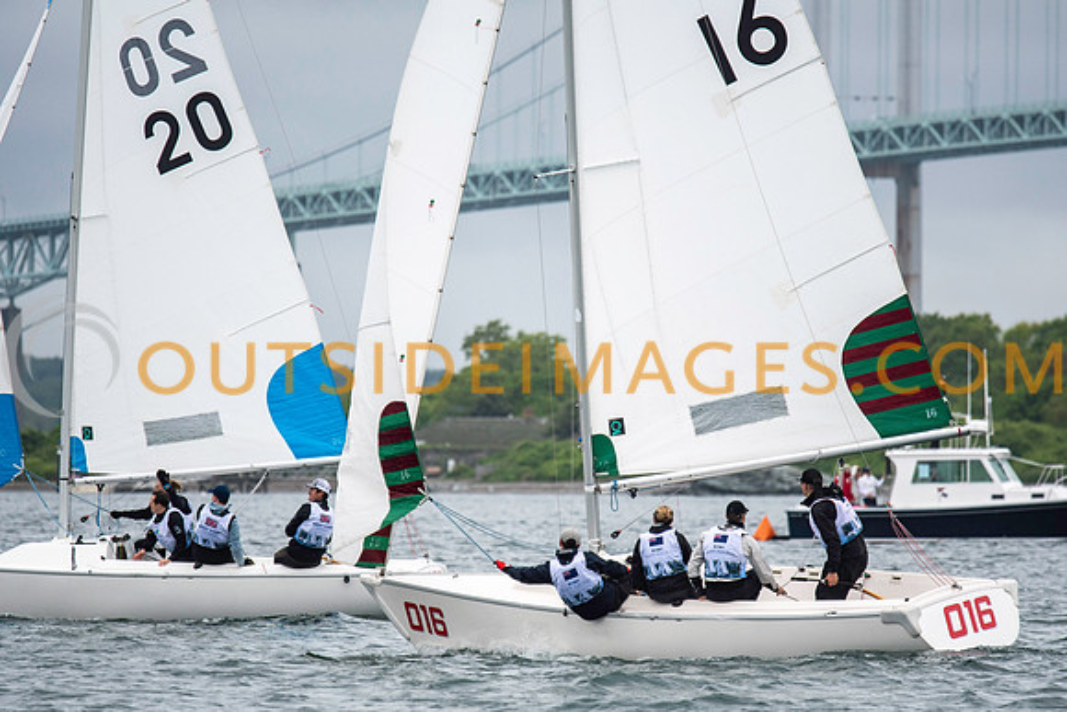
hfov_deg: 4.4
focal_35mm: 470
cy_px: 356
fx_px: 13928
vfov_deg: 2.9
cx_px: 534
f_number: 4
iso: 250
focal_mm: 300
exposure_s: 1/2500
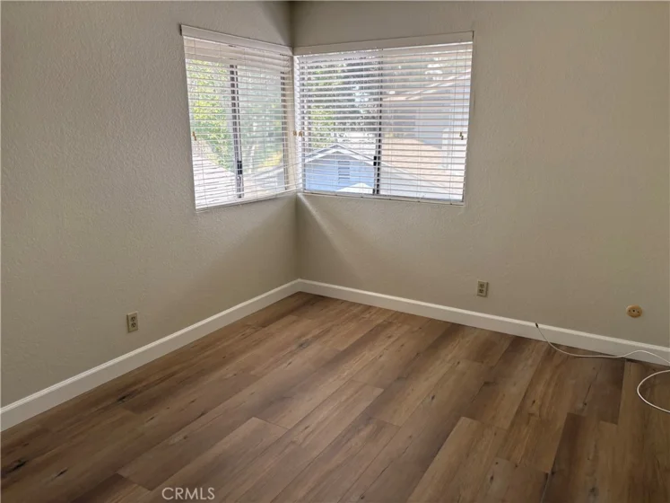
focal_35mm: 26
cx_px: 335
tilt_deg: -13.4
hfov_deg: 67.3
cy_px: 252
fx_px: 503
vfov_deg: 53.1
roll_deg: +0.2
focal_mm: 5.96
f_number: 1.6
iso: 64
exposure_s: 1/136
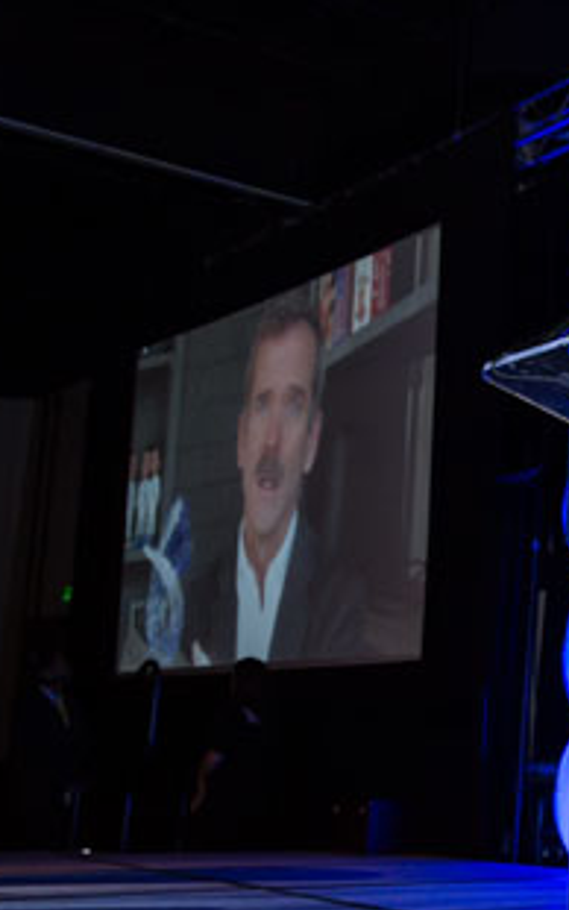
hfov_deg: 18.4
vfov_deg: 32.4
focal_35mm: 63
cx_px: 848
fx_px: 1562
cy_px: 525
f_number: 5.6
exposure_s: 1/90
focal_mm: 30
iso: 1600
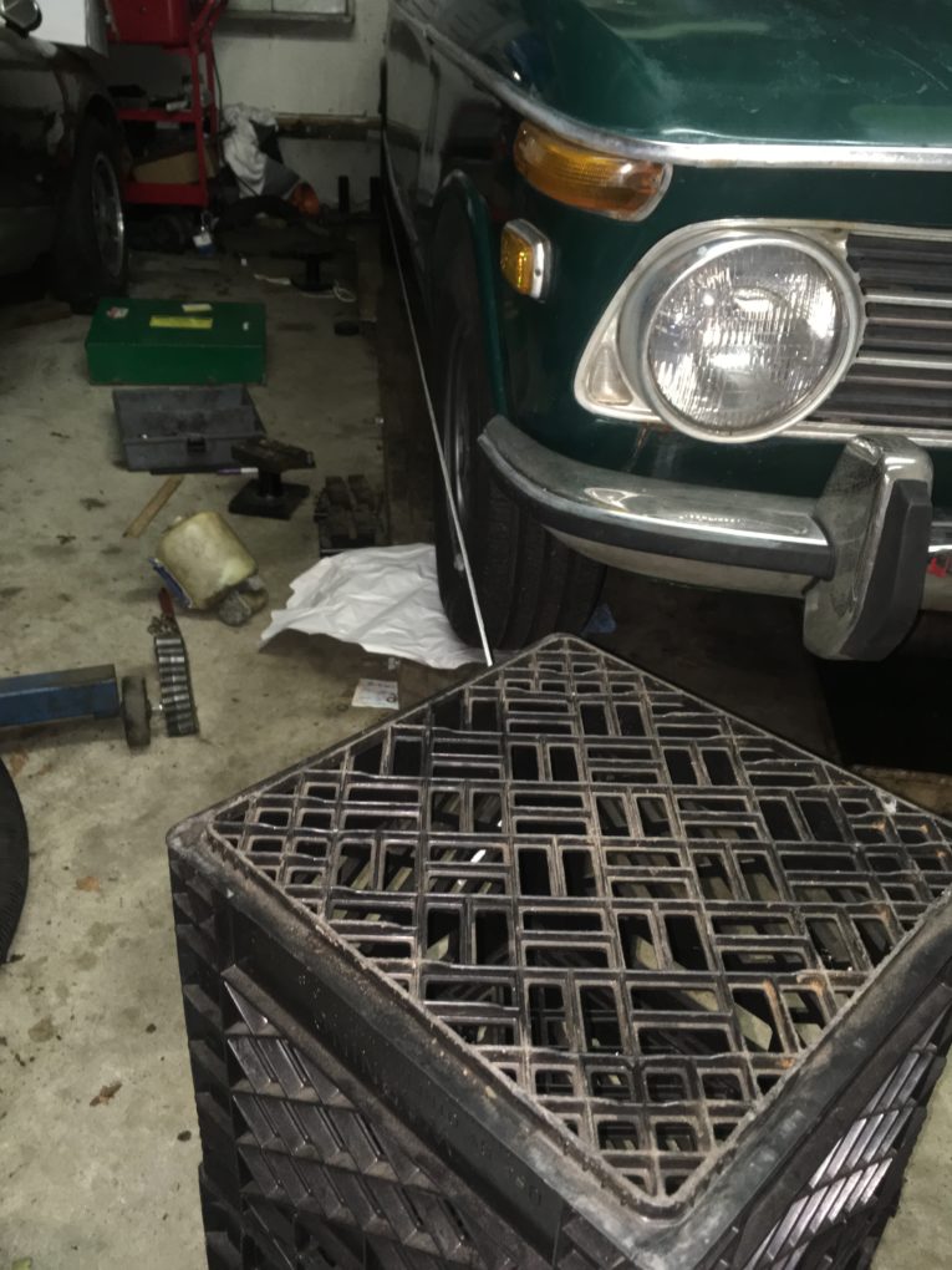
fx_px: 1063
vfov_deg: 61.7
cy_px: 635
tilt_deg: -30.4
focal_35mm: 29
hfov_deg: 48.2
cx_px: 476
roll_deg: -0.9
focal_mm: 4.15
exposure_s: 1/16
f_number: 2.2
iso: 80
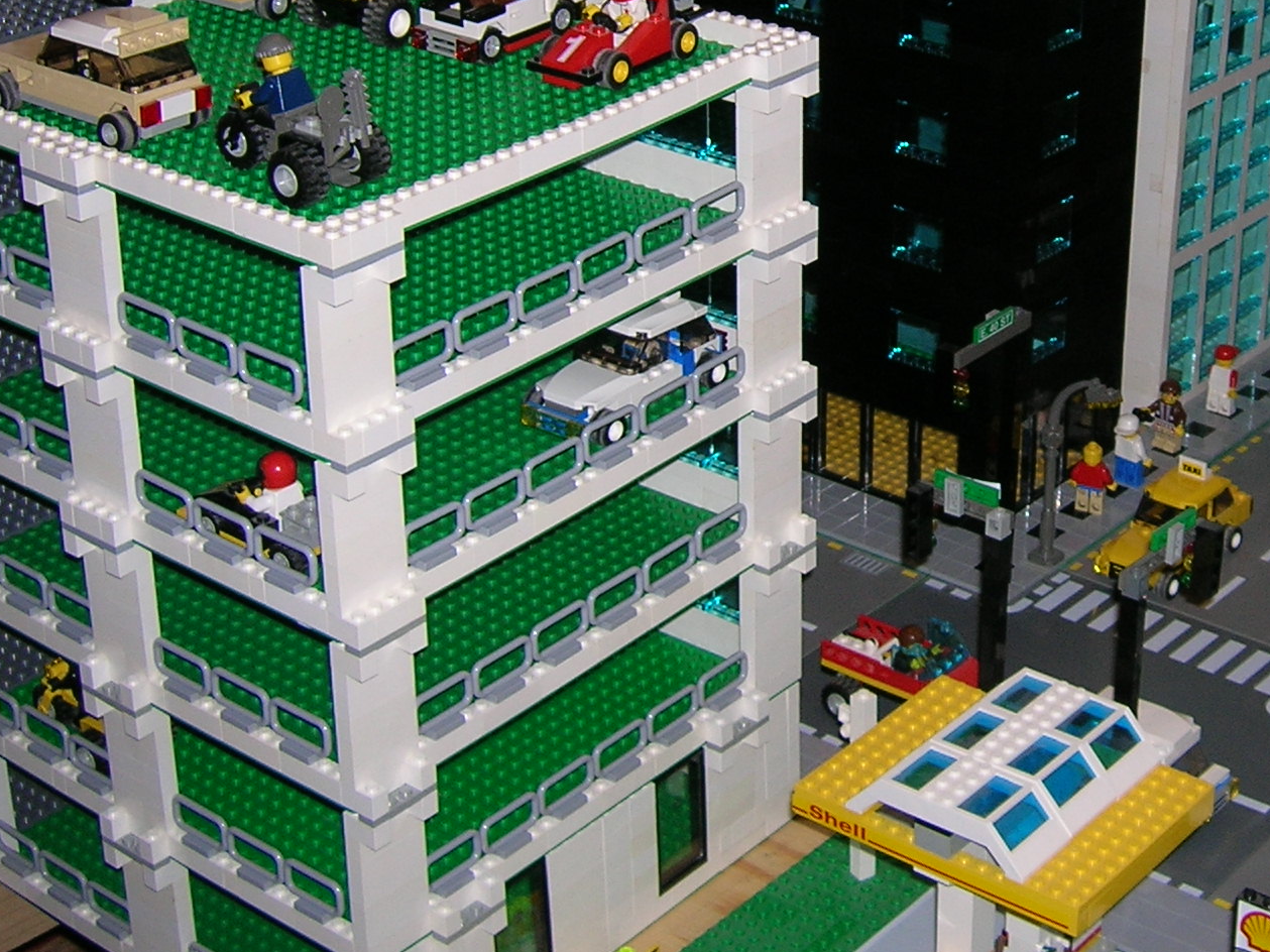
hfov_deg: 27.3
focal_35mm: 70
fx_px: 2568
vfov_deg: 20.8
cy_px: 244
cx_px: 976
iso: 50
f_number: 2.9
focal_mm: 5.7
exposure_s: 1/60.1
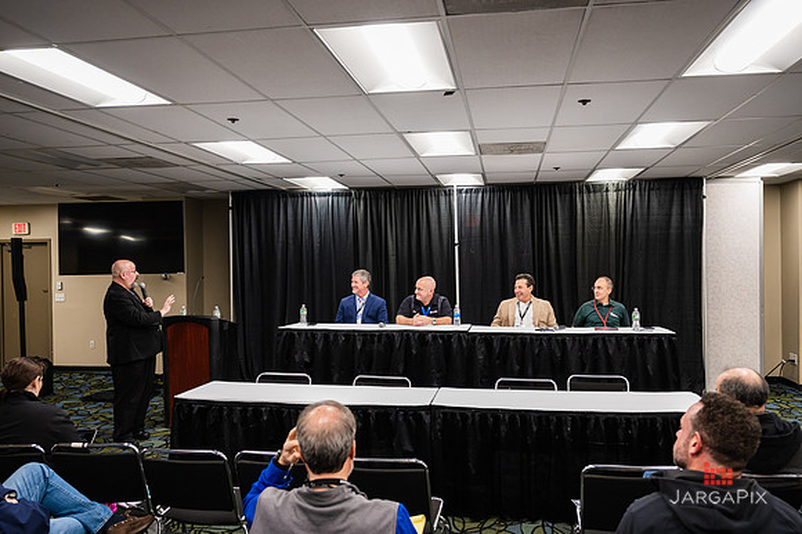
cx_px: 401
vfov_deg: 43.2
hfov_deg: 61.6
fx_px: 673
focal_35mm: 30
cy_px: 267
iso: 1600
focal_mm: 29.5
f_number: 4
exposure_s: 1/200
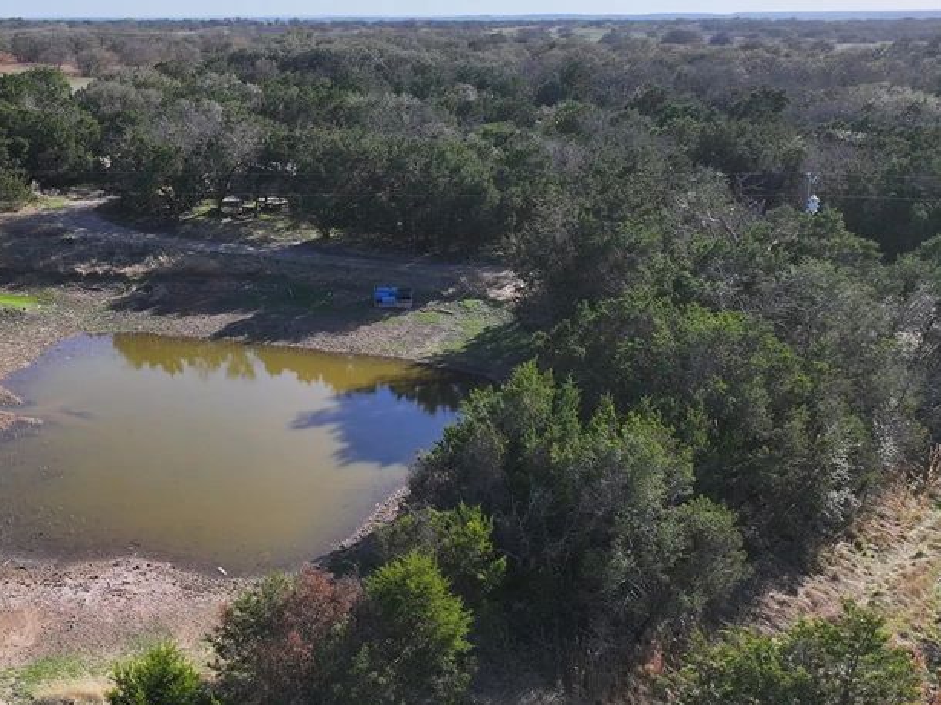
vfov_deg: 35.7
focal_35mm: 40
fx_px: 1087
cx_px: 161
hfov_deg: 44.1
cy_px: 257
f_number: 2.8
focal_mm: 12.29
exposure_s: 1/3200
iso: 280
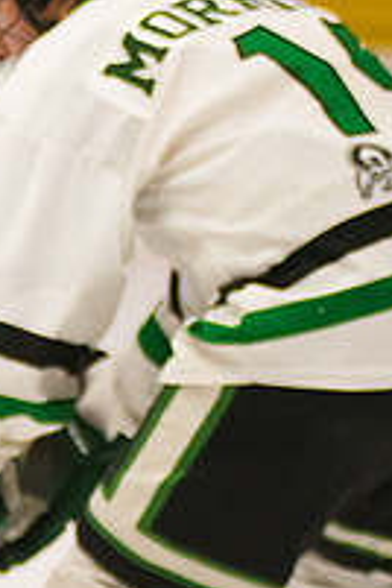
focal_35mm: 718
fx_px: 11726
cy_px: 419
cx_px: -369
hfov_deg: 1.9
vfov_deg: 2.9
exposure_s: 1/1000
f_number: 3.2
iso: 3200
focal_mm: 132
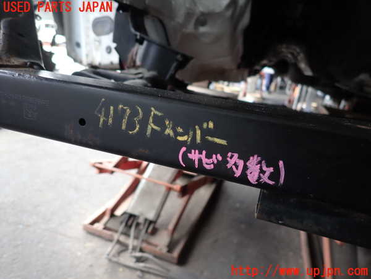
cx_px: 186
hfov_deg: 69.4
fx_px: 268
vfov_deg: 54.9
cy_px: 140
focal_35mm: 25
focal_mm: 4.5
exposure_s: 1/80
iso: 100
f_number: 2
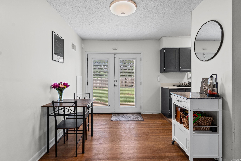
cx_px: 120
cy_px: 80
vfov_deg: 67.4
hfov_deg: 90.0
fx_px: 120
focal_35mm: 18
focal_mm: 12
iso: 250
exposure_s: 1/5
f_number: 9
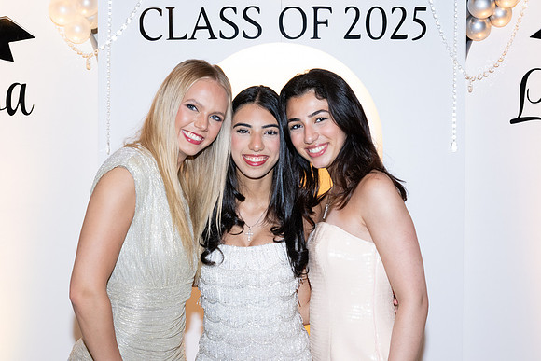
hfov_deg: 32.1
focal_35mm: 63
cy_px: 234
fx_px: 940
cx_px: 266
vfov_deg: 21.7
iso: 1000
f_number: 5.6
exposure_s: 1/80
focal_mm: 46
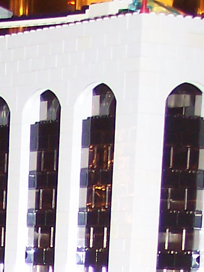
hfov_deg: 7.1
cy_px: 570
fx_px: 1566
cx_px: -259
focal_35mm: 199
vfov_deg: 9.2
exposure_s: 1/30
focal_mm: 8
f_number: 2.8
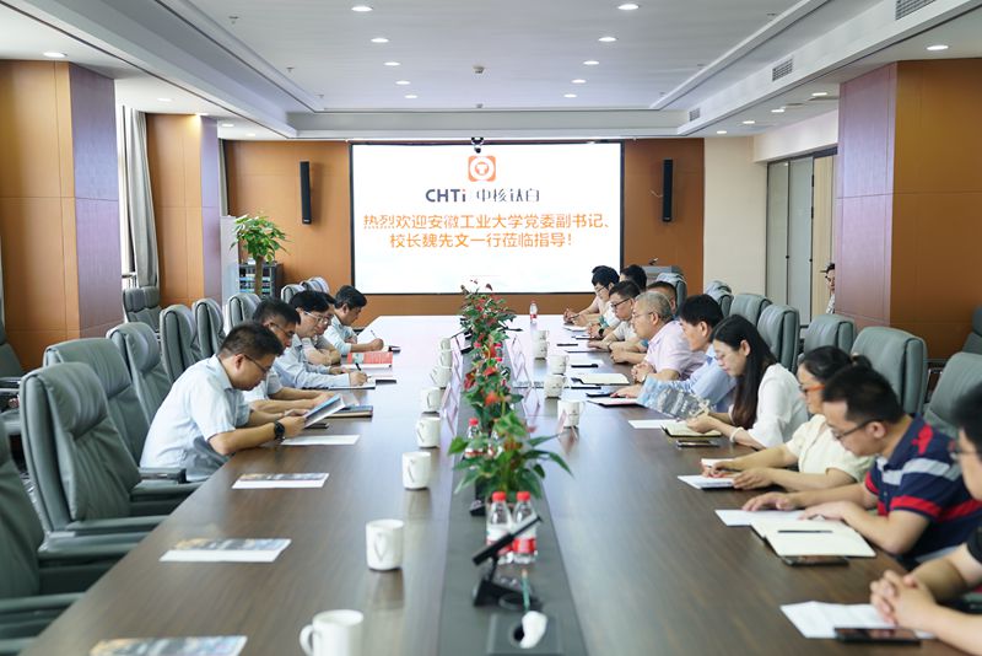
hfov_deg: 39.6
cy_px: 328
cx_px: 491
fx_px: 1364
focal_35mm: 50
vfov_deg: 27.0
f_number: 2.8
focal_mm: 50
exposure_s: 1/60
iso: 500
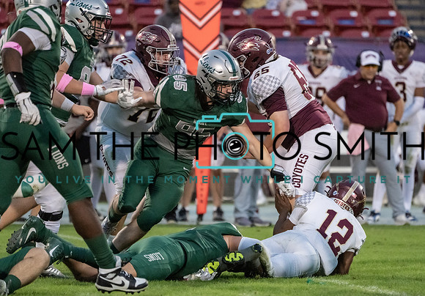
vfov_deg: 2.9
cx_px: 262
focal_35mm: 489
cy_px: 164
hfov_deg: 4.2
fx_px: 5854
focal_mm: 400
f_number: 5.6
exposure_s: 1/1250
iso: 8000
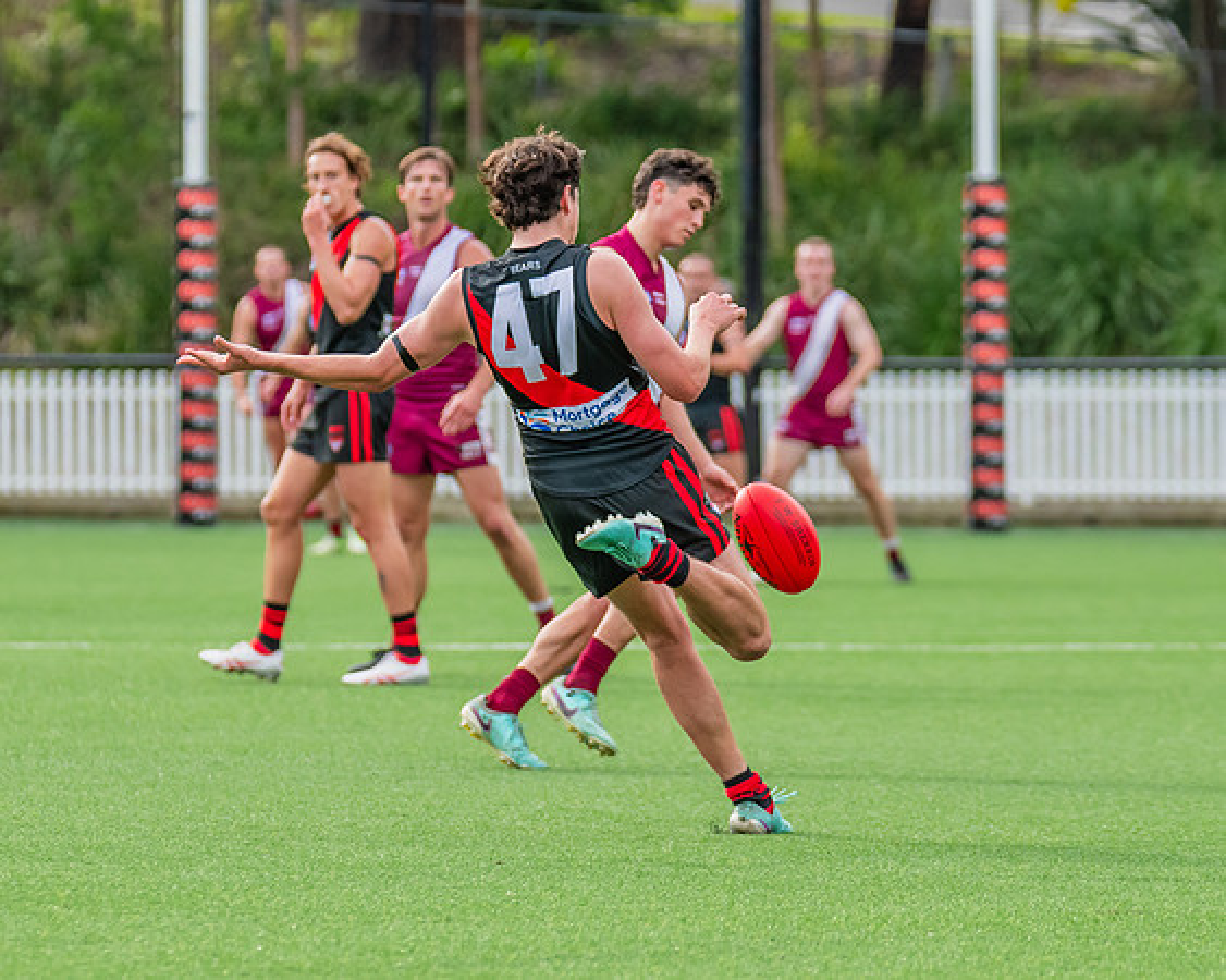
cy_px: 375
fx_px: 14038
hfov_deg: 5.0
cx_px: 645
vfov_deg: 4.0
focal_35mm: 387
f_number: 5.6
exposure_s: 1/1250
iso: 800
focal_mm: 220
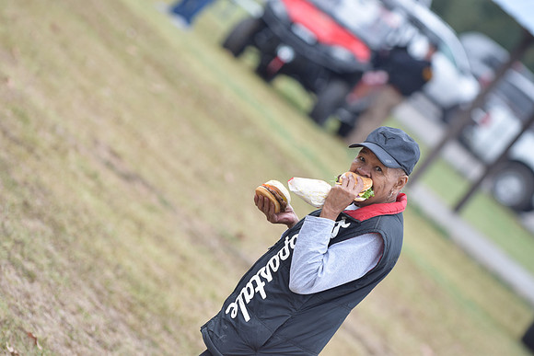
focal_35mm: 232
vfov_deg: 5.9
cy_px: 178
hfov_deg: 8.9
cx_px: 267
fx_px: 3449
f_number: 2.8
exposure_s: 1/640
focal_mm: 155
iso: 200
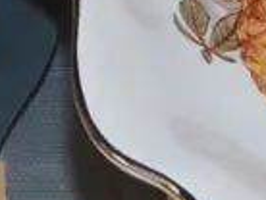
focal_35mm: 222
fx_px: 1709
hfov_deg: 8.7
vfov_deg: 6.4
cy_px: -273
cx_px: -112
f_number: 5.6
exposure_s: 1/60
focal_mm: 15
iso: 1000
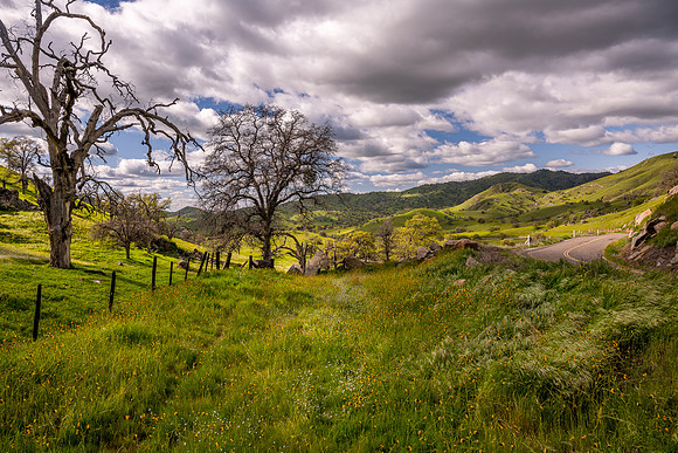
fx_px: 452
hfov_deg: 73.7
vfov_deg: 53.2
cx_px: 339
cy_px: 226
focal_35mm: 24
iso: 100
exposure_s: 1/50
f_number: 13
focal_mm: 24
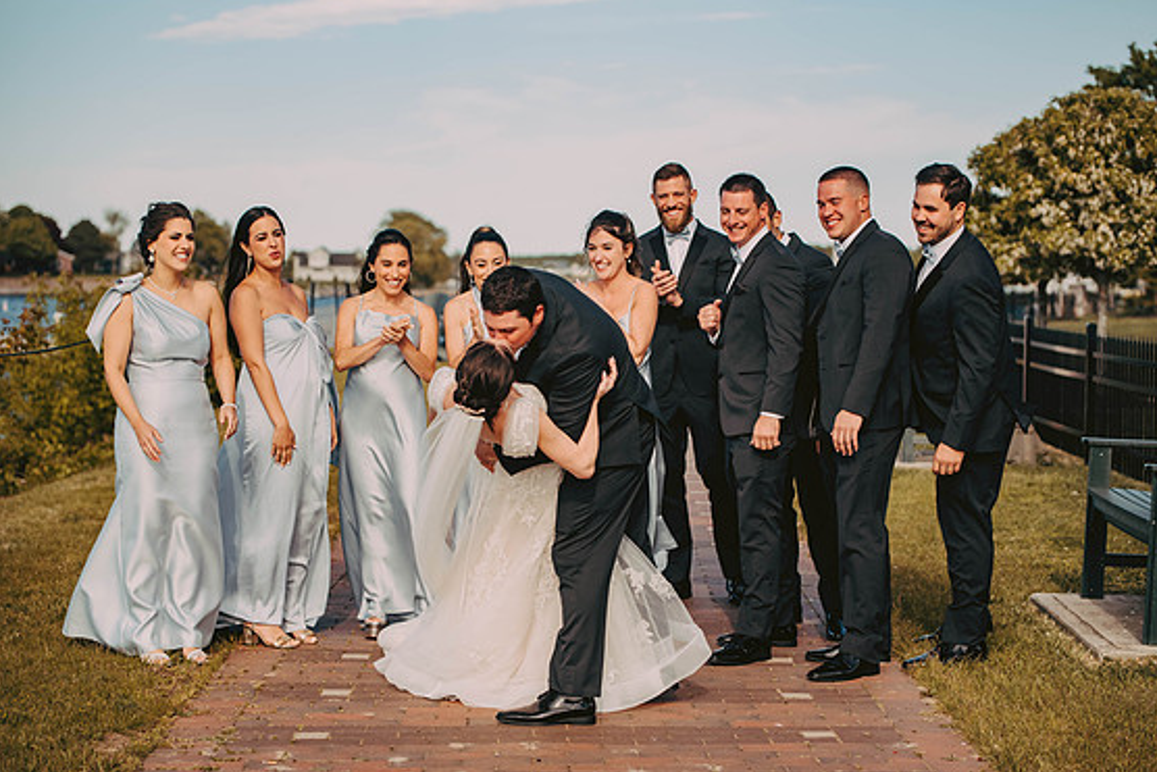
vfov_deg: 18.7
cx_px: 581
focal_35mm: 73
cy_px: 394
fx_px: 2347
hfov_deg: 27.7
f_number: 2.8
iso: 500
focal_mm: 70
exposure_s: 1/4000
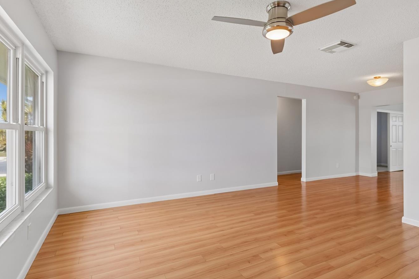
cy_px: 132
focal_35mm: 18
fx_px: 209
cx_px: 215
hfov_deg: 90.0
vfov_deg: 67.3
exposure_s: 1/20
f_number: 5.6
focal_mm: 10
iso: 100
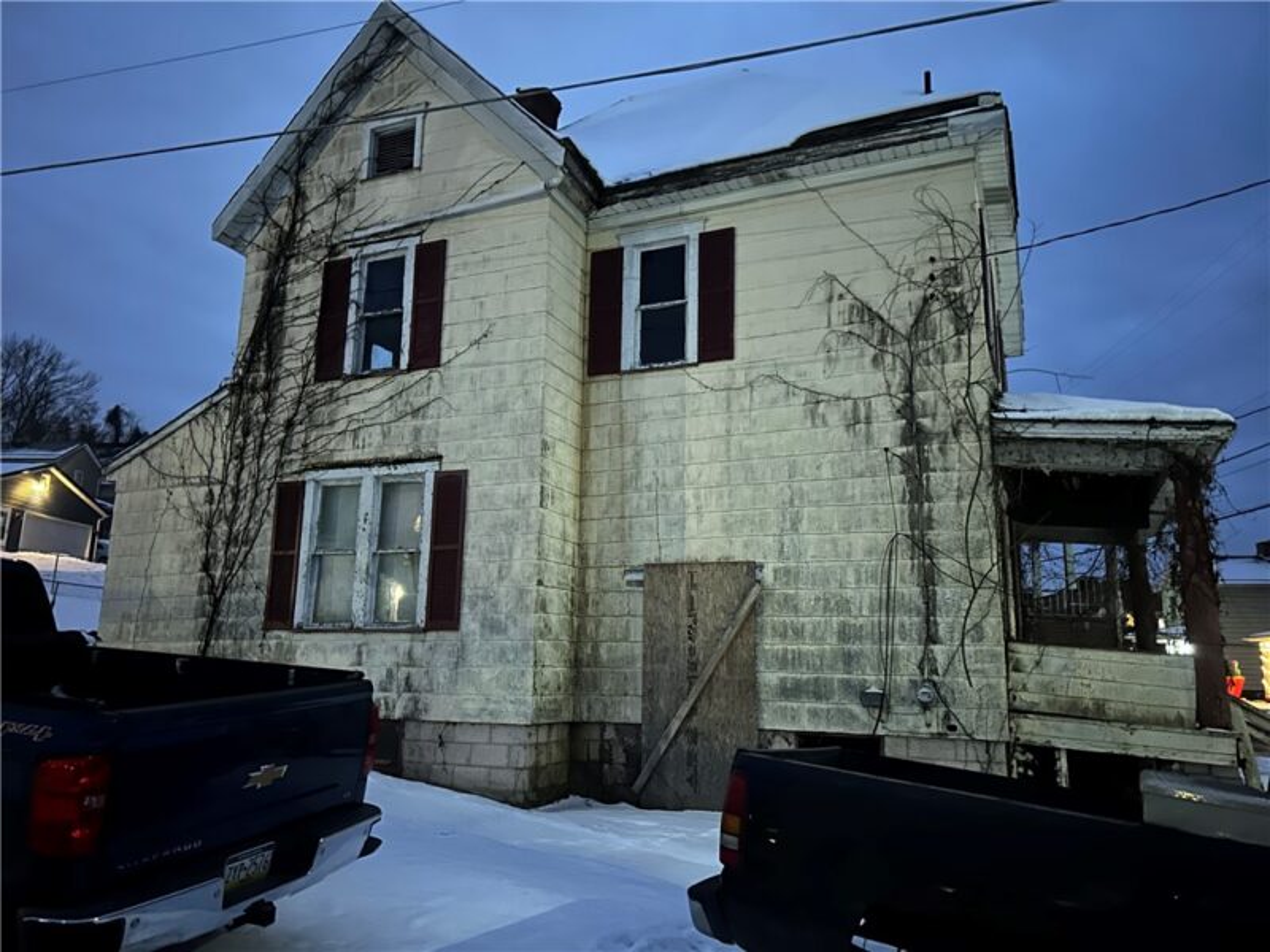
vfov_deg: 53.1
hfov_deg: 67.3
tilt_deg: +11.4
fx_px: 954
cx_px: 635
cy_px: 476
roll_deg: -0.8
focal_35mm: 26
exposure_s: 1/9
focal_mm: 5.7
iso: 800
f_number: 1.5
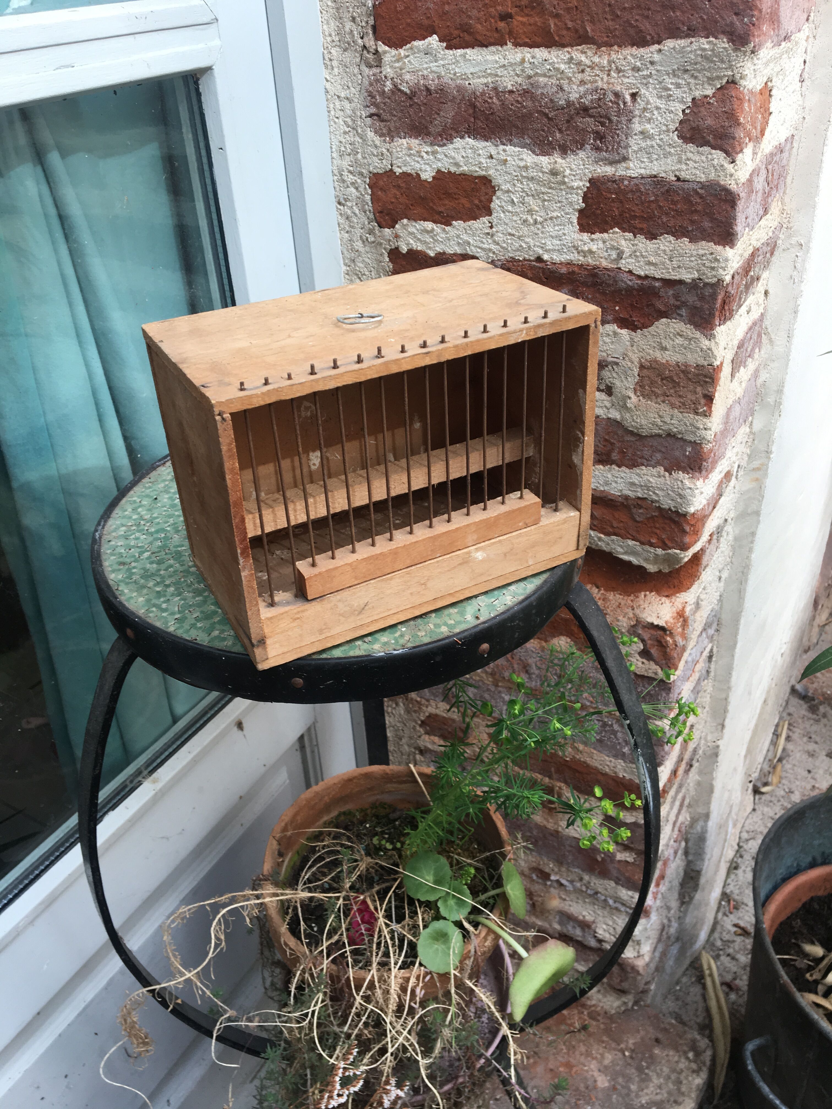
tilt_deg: -30.7
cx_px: 416
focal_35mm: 29
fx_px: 929
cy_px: 554
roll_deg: +3.5
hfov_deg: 48.2
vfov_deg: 61.7
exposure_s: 1/100
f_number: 2.2
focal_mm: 4.15
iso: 32
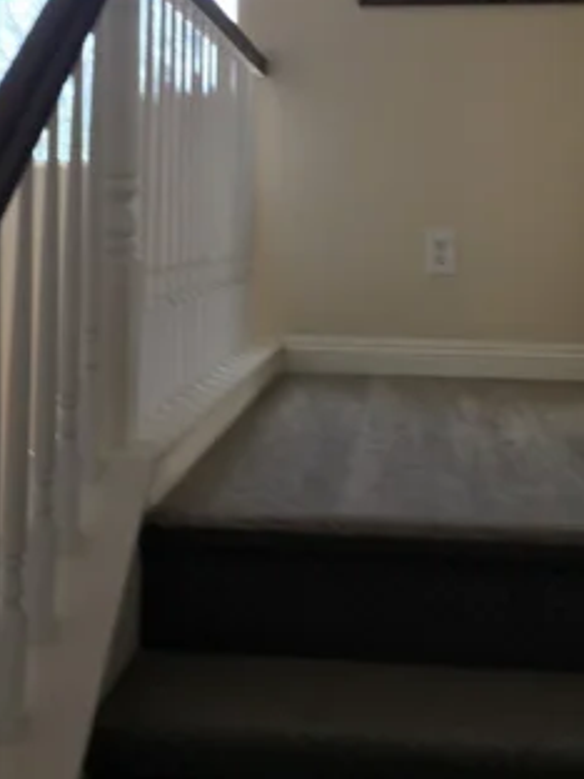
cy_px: 202
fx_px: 1170
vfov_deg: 36.0
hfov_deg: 28.0
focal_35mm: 52
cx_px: 309
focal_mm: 4.15
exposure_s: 1/60
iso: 32
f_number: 2.2
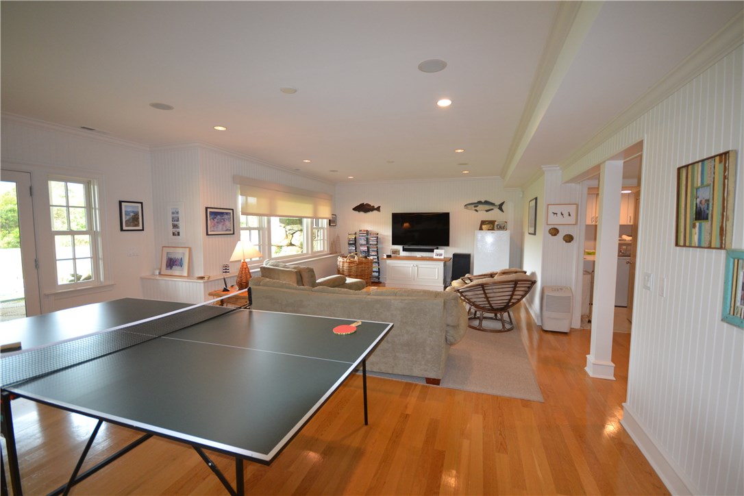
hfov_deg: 100.4
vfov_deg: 77.3
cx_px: 372
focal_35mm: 15
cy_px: 248
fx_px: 310
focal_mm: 10
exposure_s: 1/60
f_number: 4
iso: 800
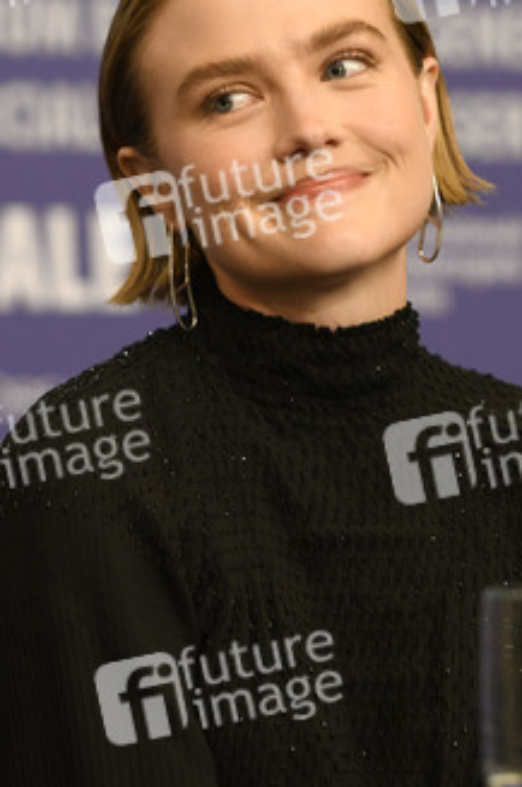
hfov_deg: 6.6
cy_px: 327
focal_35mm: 208
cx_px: 289
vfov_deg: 9.9
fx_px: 4538
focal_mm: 170
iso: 1000
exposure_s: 1/200
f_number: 3.5
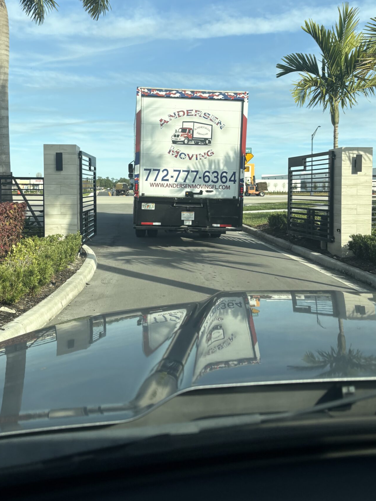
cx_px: 176
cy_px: 214
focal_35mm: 39
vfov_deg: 47.7
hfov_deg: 36.8
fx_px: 565
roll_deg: -1.8
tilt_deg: -2.7
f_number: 1.6
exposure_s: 1/2283
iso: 50
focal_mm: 5.96
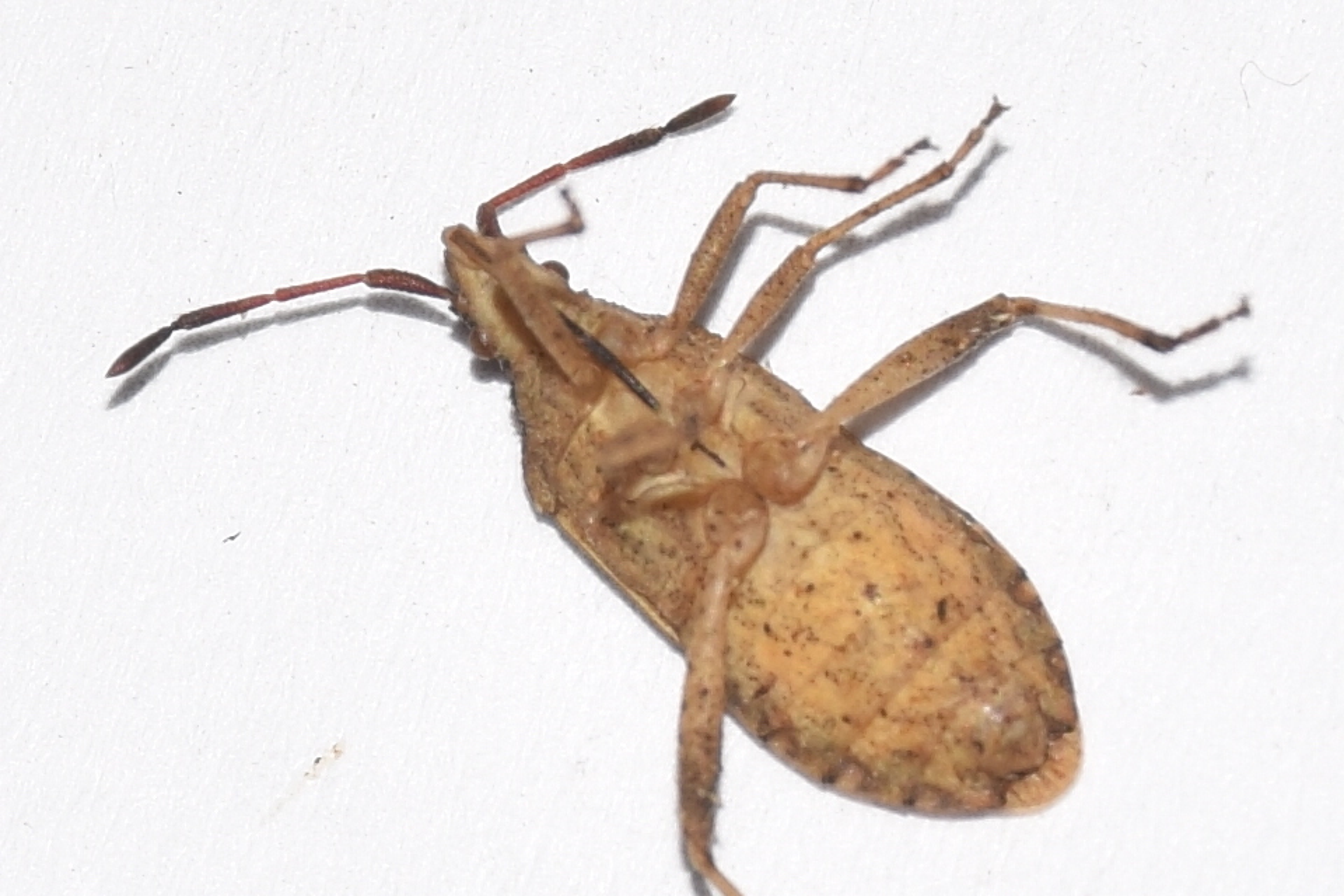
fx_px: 7839
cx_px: 672
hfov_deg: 9.8
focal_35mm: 210
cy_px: 448
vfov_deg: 6.5
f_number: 13
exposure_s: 1/160
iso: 100
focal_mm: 140
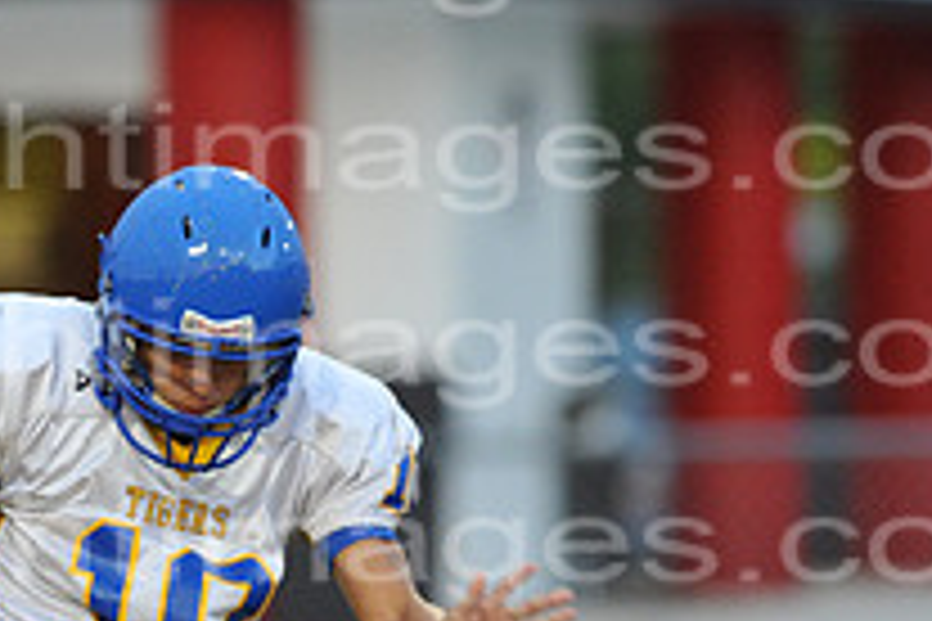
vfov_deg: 1.6
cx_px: 90
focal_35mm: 841
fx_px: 21771
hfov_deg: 2.5
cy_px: 648
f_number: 4
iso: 2500
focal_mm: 300
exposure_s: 1/500
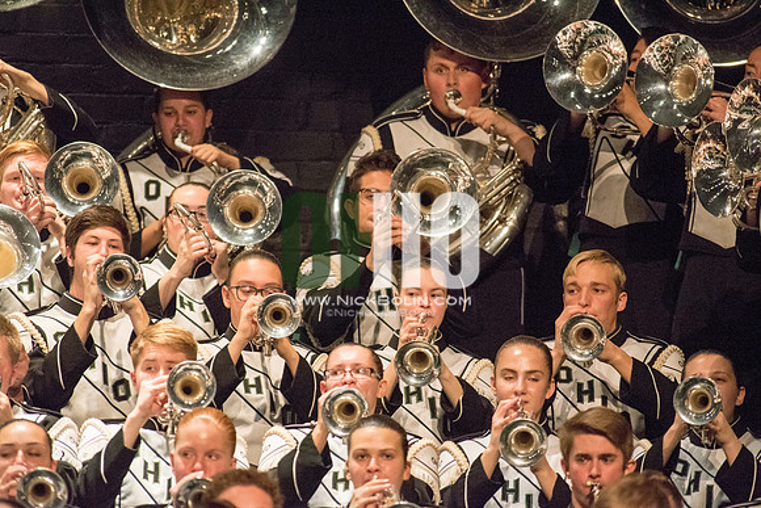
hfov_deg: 3.4
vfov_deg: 2.3
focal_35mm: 600
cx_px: 380
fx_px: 12686
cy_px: 254
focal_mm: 600
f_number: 5.6
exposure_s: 1/320
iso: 4000
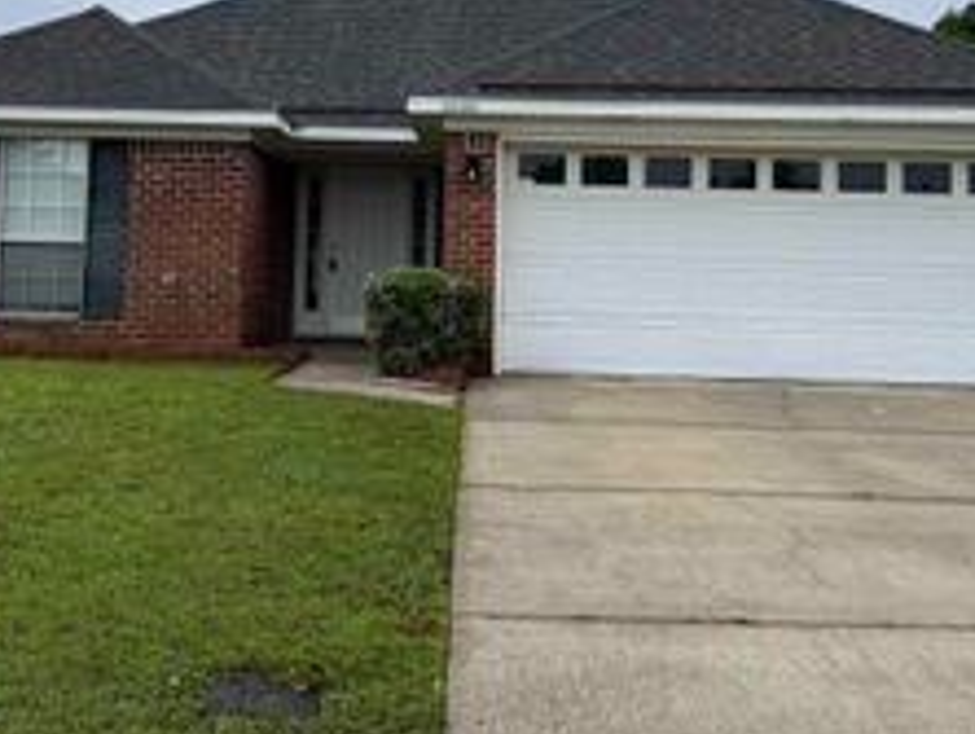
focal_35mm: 54
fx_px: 1523
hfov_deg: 35.5
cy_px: 178
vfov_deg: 26.7
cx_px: 474
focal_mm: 6.76
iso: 80
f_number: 1.78
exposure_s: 1/1770
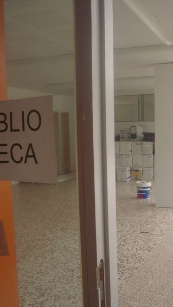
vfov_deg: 50.5
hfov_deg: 29.4
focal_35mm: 40
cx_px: 123
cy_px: 162
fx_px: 326
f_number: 2.6
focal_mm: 4.65
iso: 100
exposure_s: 1/250
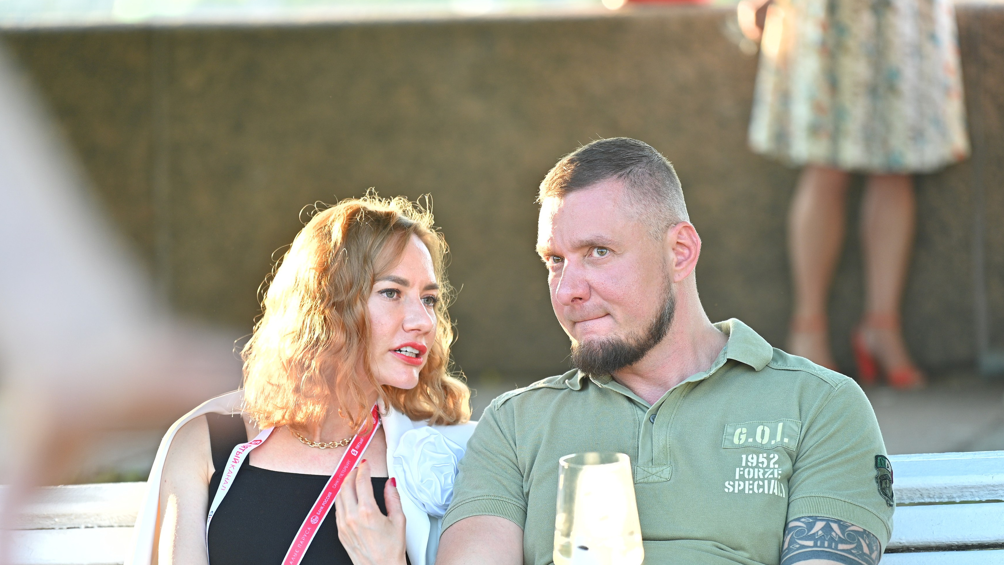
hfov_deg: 11.6
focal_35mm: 186
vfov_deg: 6.5
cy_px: 387
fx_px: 4952
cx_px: 495
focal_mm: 150
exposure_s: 1/125
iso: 100
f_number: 2.8
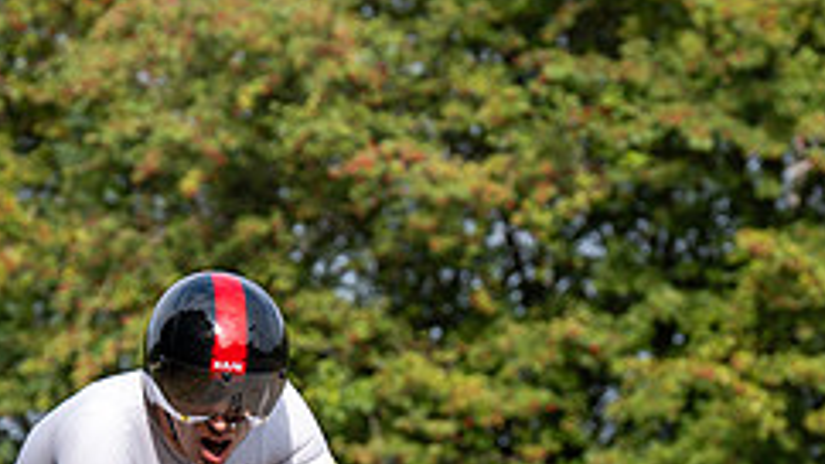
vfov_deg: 3.8
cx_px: 208
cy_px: 611
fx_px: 6955
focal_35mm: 318
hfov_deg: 6.8
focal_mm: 109
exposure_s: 1/1000
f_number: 4
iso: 125
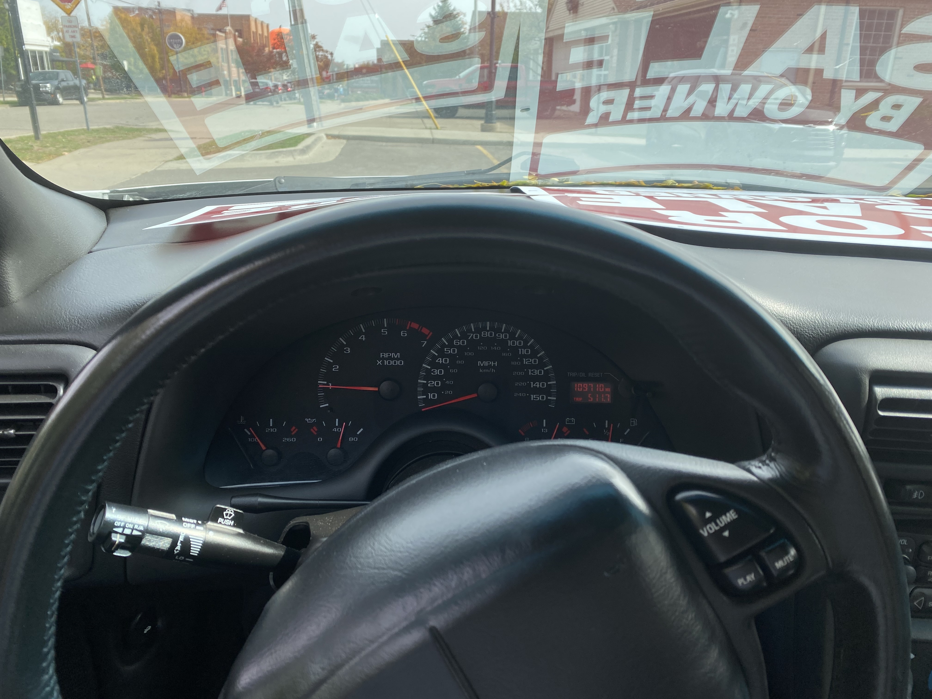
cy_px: 350
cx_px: 466
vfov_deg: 53.1
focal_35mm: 26
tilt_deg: -20.8
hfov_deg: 67.3
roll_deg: -1.2
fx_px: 700
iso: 32
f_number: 1.8
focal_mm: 4.25
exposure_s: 1/662
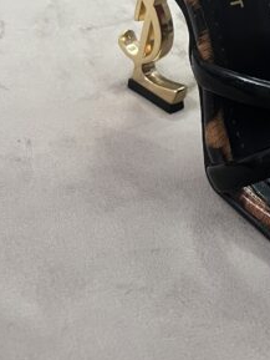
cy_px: 19
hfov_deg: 18.7
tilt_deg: -26.3
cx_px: 368
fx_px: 748
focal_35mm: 72
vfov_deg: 25.9
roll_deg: -13.5
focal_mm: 5.7
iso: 400
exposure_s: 1/50
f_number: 1.5
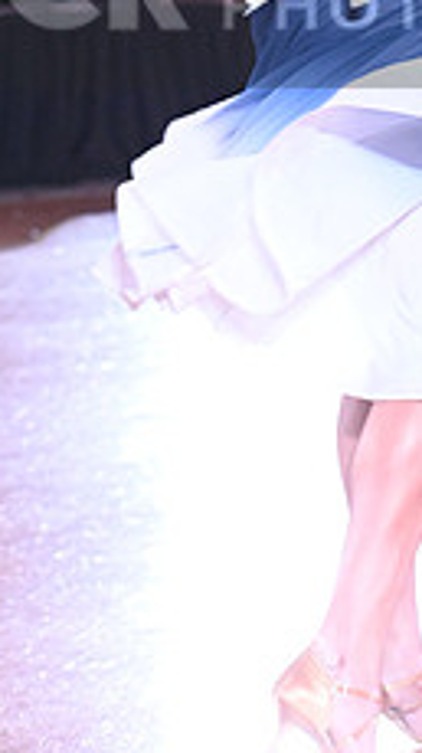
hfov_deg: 5.0
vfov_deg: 8.8
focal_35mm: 243
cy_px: -20
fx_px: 4845
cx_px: 420
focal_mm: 92
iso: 6400
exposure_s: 1/400
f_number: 5.6
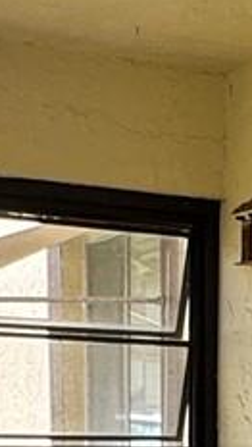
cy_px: 655
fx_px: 1244
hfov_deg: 11.4
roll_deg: -1.6
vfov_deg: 18.3
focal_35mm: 105
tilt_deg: -11.3
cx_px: 300
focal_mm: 2.22
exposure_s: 1/99
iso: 50
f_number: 2.2
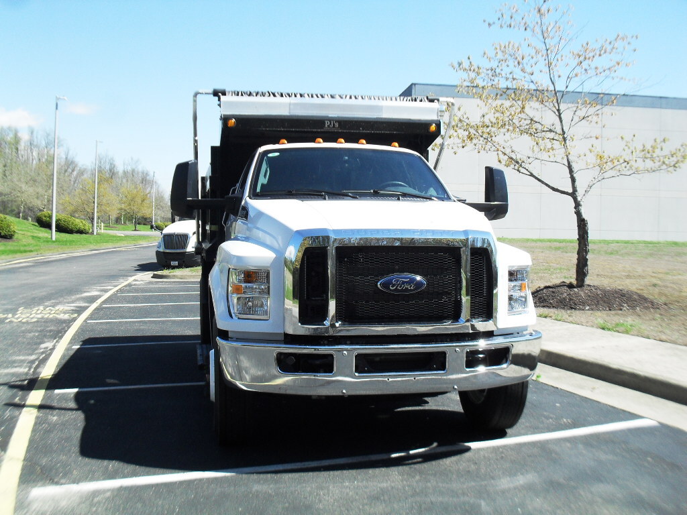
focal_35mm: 35
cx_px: 344
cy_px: 258
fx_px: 695
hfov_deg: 52.6
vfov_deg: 40.7
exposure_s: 1/125
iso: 100
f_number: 8.4
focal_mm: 6.3
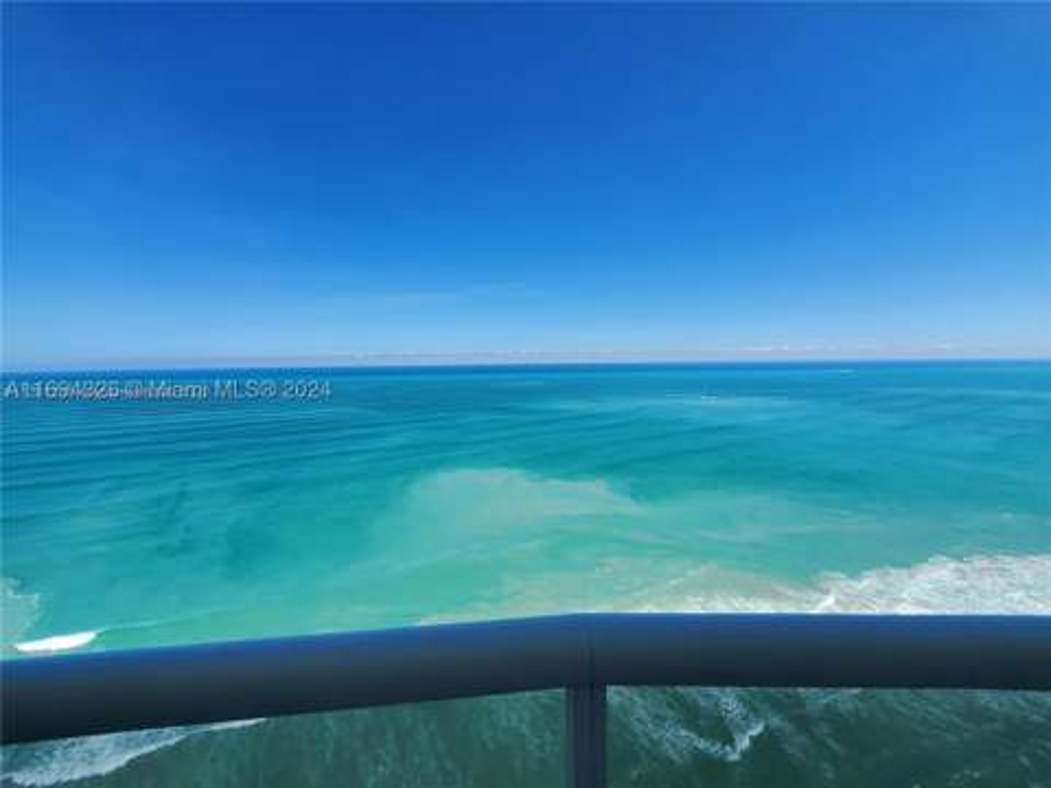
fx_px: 395
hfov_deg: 106.2
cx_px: 526
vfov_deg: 89.9
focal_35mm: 13
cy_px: 394
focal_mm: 1.8
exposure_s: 1/1354
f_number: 2.2
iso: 50
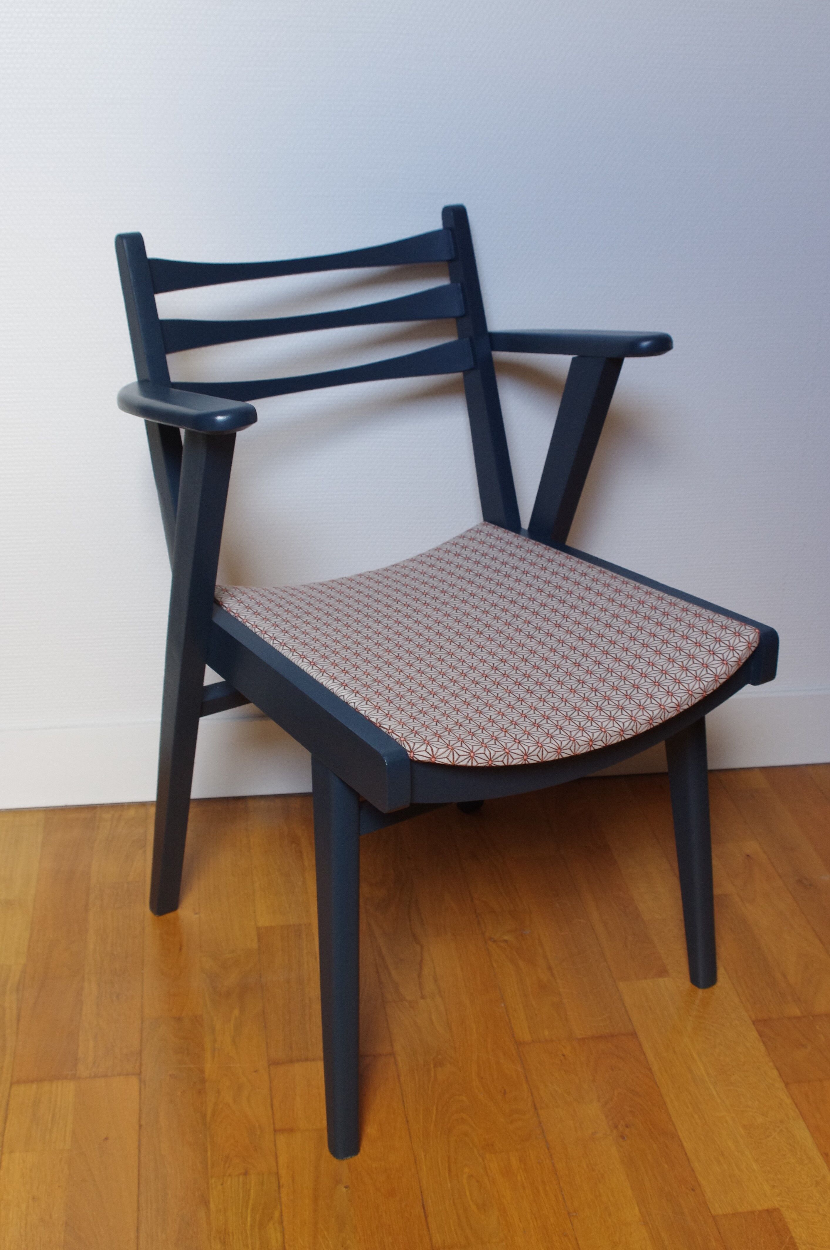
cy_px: 625
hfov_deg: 31.8
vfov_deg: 46.4
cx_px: 415
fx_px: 1456
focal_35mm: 42
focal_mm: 28
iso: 800
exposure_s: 1/13
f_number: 7.1
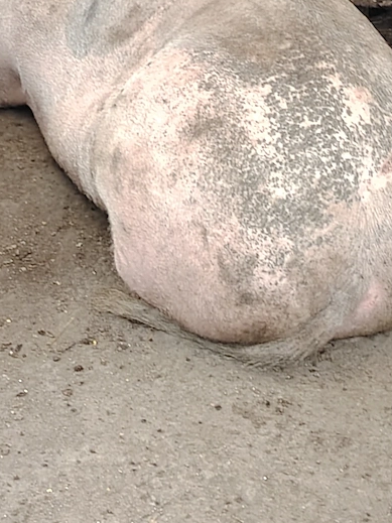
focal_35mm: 108
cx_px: 32
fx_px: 1631
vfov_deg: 17.9
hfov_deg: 13.6
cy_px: 37
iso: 1388
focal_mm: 5.25
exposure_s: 1/33.3
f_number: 1.75
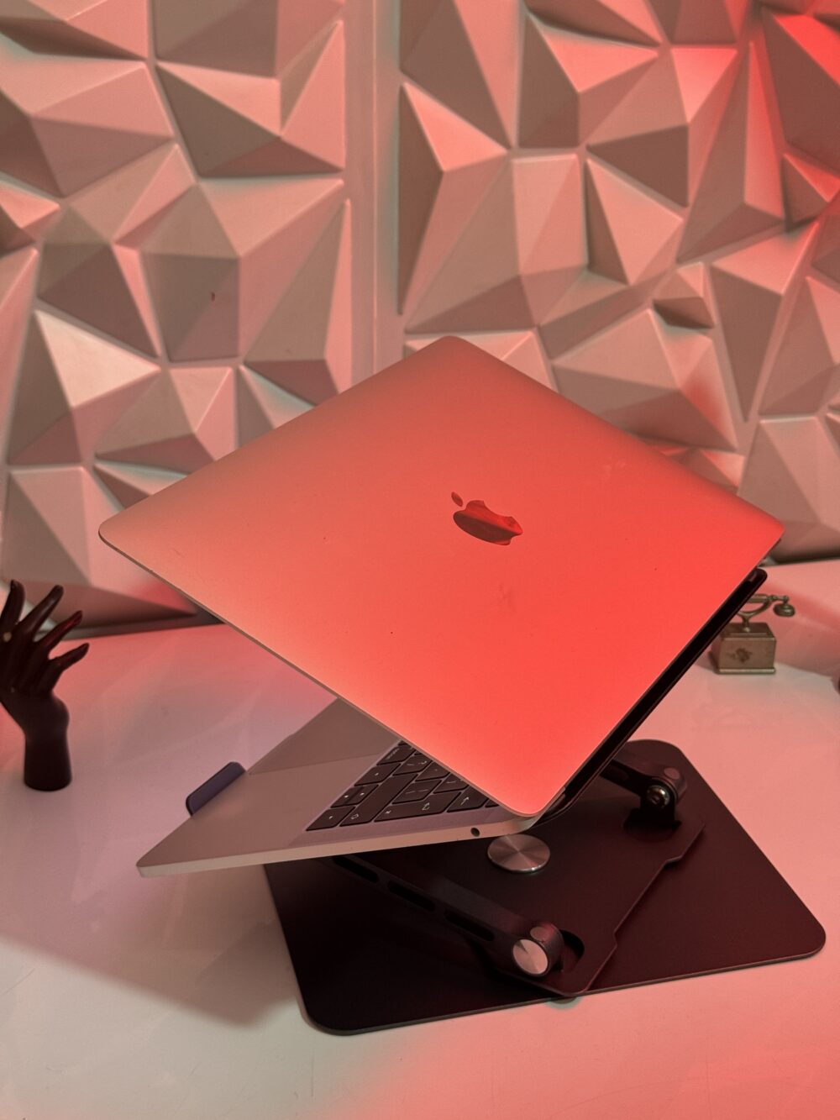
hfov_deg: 30.3
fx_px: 1553
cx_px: 420
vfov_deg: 39.7
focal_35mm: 48
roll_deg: -1.0
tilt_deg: -21.8
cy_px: 560
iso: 125
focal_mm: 6.76
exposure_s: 1/50
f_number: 1.78
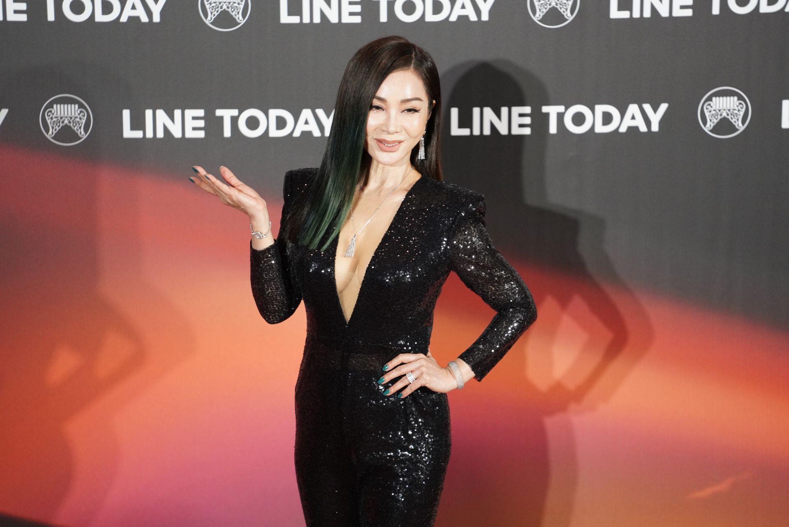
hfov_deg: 10.3
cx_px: 394
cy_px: 264
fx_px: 4384
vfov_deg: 6.9
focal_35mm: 200
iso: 2500
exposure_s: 1/200
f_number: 2.8
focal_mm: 200
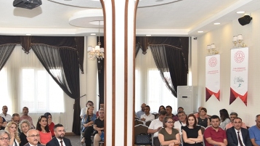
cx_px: 82
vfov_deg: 26.3
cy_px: 100
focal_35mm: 45
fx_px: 310
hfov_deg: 44.7
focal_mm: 24
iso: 400
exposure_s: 1/200
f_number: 4
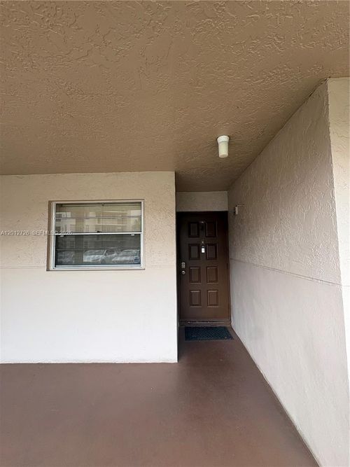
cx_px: 175
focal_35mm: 14
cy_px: 234
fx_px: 189
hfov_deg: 85.7
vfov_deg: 102.1
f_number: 2.2
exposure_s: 1/99
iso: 50
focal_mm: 2.22
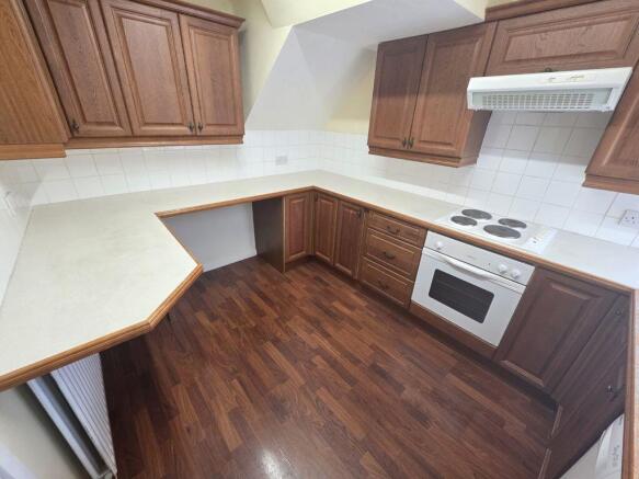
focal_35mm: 13
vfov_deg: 89.9
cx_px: 320
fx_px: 240
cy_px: 240
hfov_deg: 106.2
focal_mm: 2.2
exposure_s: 1/100
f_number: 1.9
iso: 200
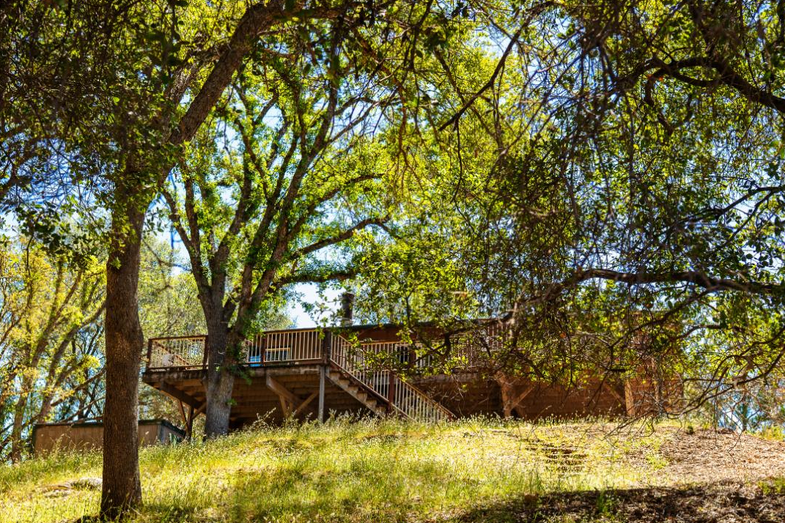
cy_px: 357
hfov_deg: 40.3
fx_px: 1068
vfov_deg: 27.3
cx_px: 371
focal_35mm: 49
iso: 64
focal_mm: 35
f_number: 5.6
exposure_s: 1/80
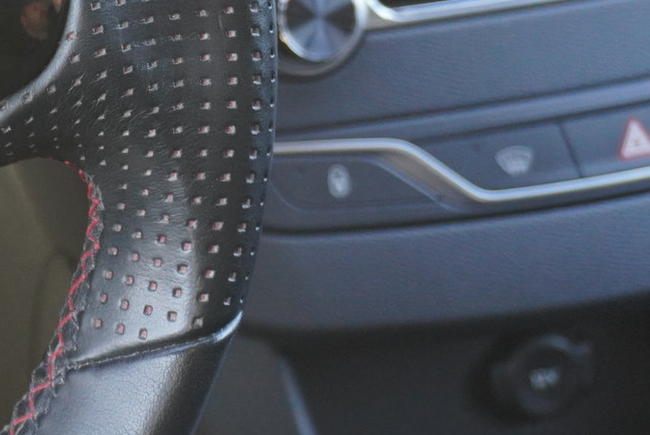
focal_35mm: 134
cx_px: -134
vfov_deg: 10.1
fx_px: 2421
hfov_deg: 14.8
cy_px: -118
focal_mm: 30
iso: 1000
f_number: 5
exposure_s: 1/50
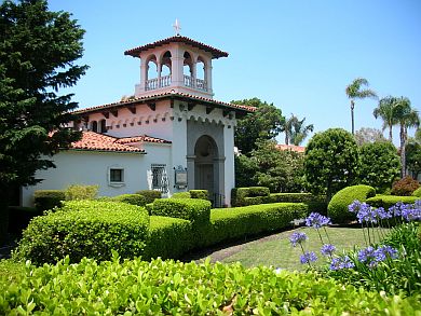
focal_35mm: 35
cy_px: 158
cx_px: 210
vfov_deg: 40.7
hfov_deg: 52.6
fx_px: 426
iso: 50
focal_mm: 5.8
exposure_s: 1/61.3
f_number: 8.5
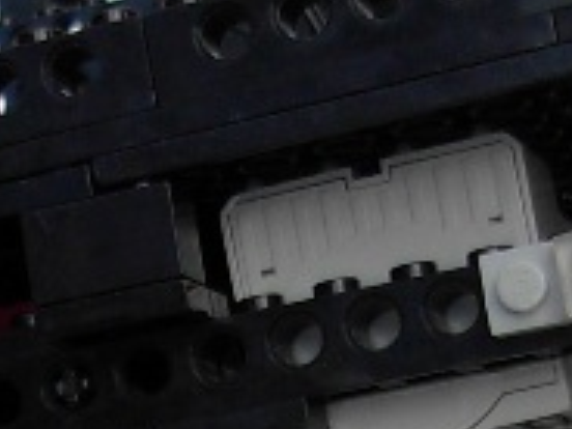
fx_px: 3487
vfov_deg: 6.9
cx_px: 115
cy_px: 793
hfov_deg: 9.4
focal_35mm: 211
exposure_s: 1/304
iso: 79
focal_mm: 6.3
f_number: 2.9
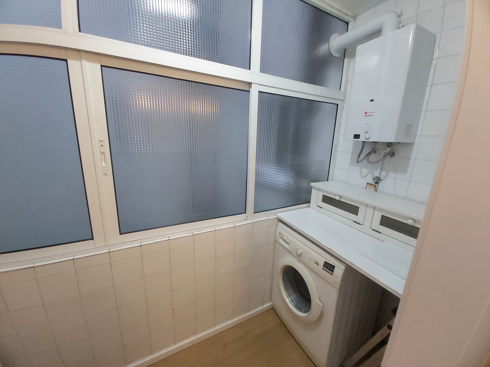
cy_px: 184
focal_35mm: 12
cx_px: 245
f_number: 2.2
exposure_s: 1/25
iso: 250
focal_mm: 1.42
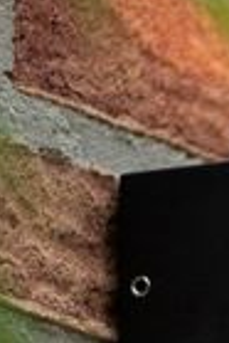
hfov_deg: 1.6
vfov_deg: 2.4
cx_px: 465
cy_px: 560
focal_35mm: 861
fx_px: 8194
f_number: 4
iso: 100
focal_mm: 200
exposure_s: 1/60
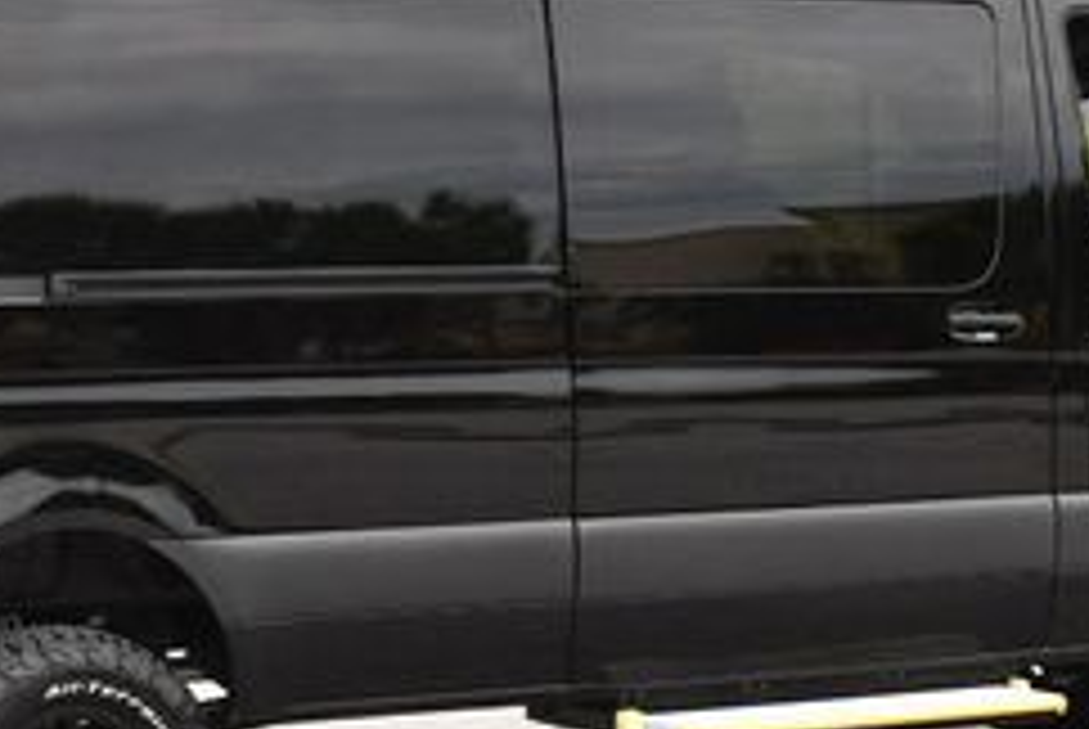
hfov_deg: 16.1
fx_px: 3846
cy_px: 194
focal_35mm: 127
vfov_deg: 10.8
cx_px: 328
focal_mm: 24
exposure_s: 1/250
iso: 400
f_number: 5.6
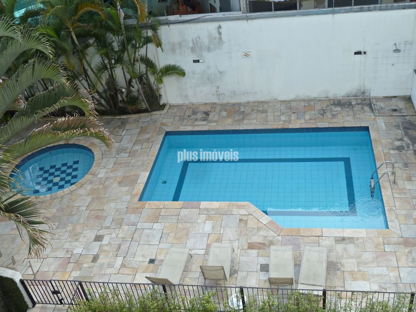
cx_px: 208
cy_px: 156
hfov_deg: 46.8
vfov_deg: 36.0
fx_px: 481
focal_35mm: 40
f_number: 3.6
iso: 80
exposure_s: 1/80
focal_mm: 6.5
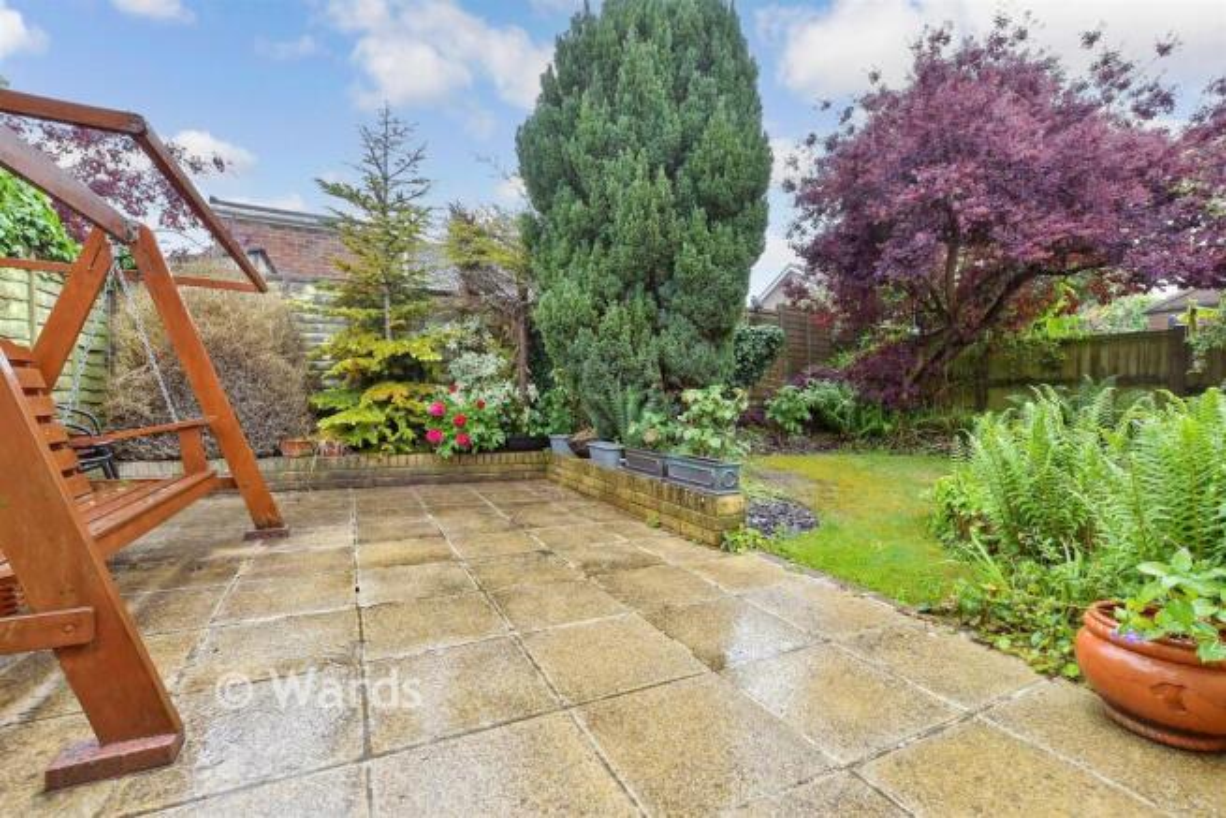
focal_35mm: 15
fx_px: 511
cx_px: 613
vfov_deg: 77.4
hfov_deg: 100.4
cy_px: 409
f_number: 8
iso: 400
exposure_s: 1/20
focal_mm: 10
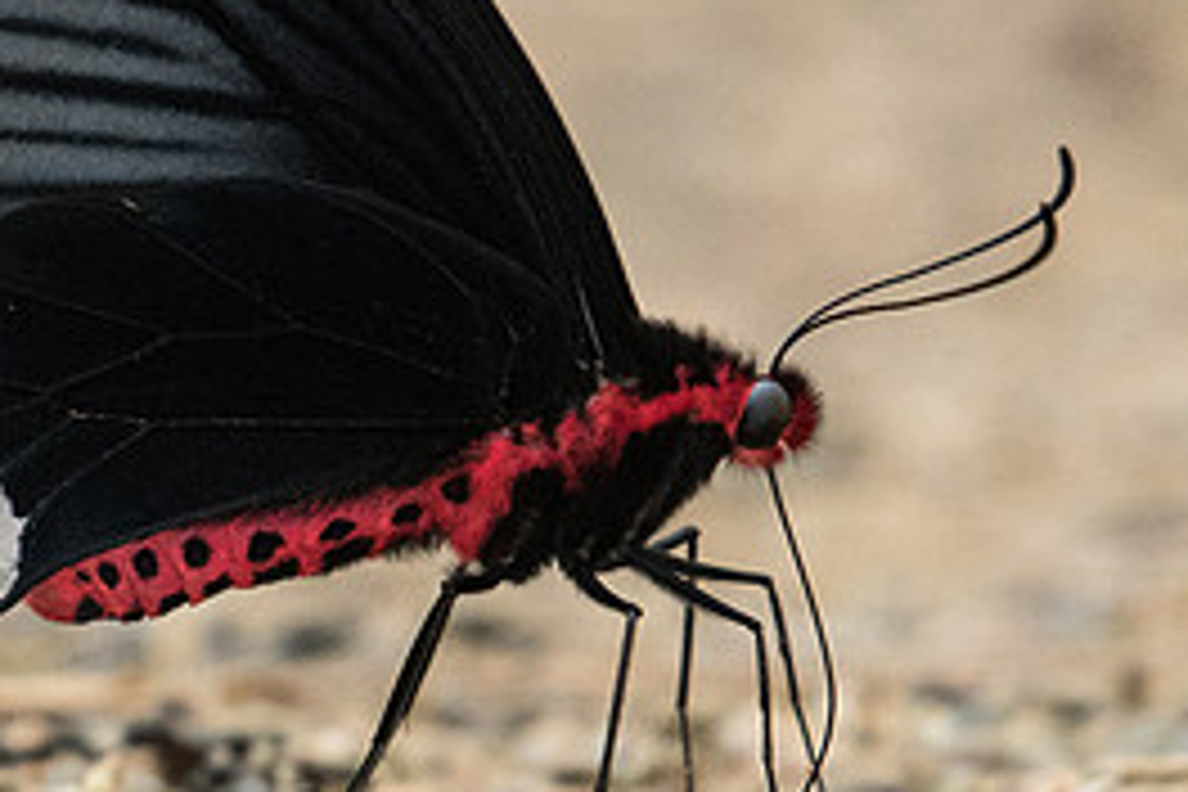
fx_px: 55436
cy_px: 473
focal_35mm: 1680
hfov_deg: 1.2
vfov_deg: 0.8
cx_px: 220
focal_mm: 400
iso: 640
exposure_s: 1/500
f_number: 6.3
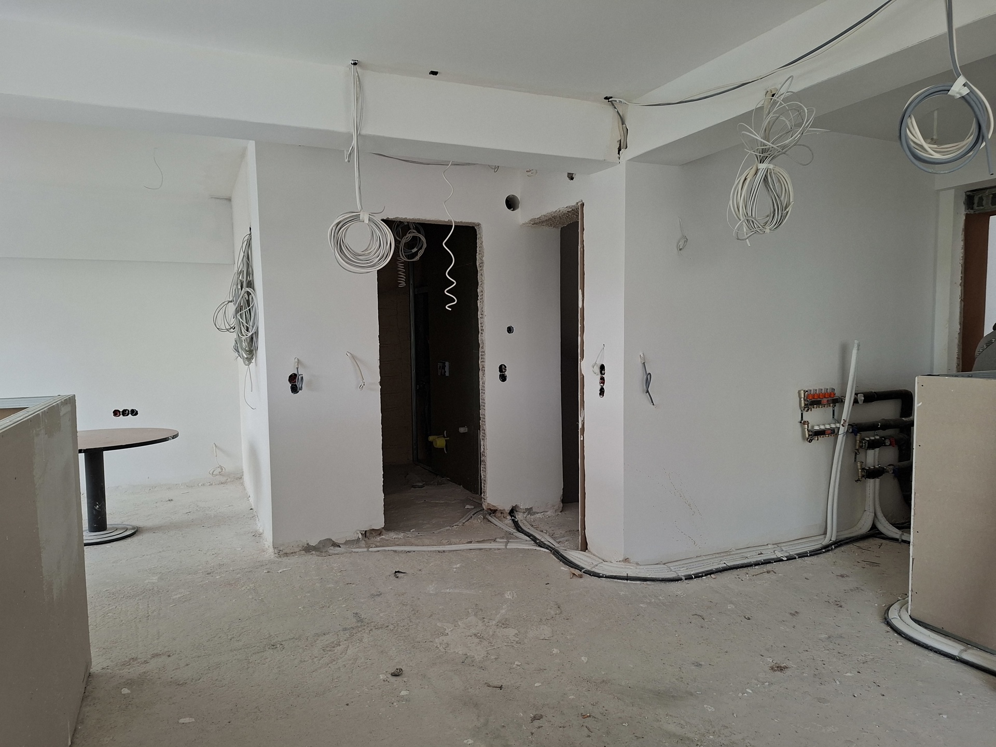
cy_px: 374
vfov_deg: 58.9
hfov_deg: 73.9
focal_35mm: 23
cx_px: 498
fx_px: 662
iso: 160
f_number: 1.8
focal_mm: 5.54
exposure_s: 1/100
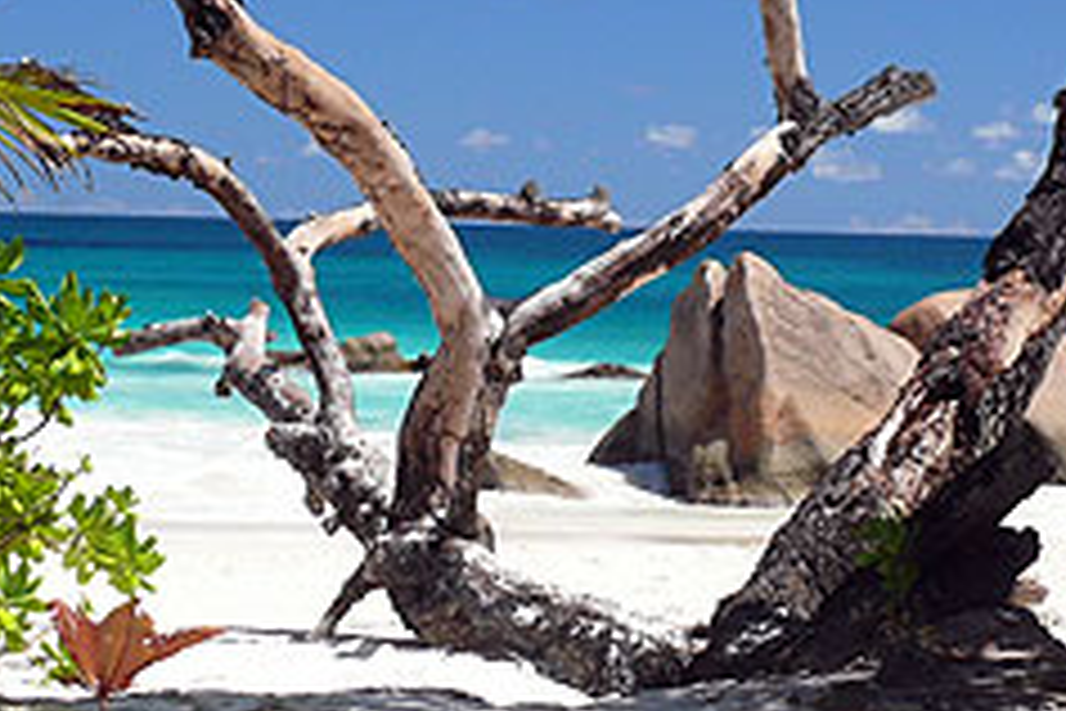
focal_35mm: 75
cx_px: 927
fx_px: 2221
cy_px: 90
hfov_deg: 26.2
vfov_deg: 17.9
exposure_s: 1/250
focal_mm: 8
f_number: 4
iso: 100
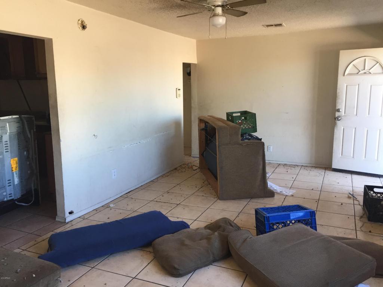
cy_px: 144
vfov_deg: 48.2
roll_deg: -0.6
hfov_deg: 61.7
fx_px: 321
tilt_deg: -8.9
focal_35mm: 29
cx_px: 192
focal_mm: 4.15
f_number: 2.2
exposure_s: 1/30
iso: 32
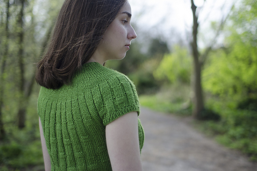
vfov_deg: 29.7
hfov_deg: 43.7
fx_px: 321
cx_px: 128
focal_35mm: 45
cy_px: 86
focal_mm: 30
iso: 640
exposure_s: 1/3200
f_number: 1.4
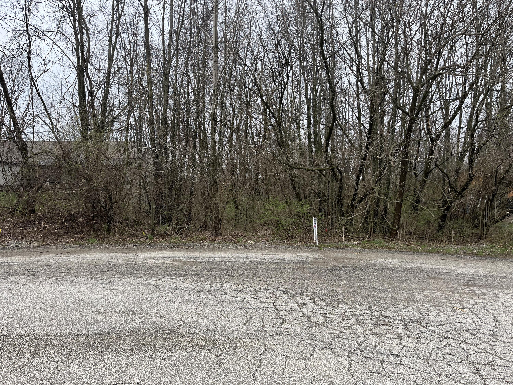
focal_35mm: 26
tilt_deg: -0.2
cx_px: 256
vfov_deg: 53.1
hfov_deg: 67.3
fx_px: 385
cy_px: 192
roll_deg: +0.6
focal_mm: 5.1
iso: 50
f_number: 1.6
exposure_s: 1/1647
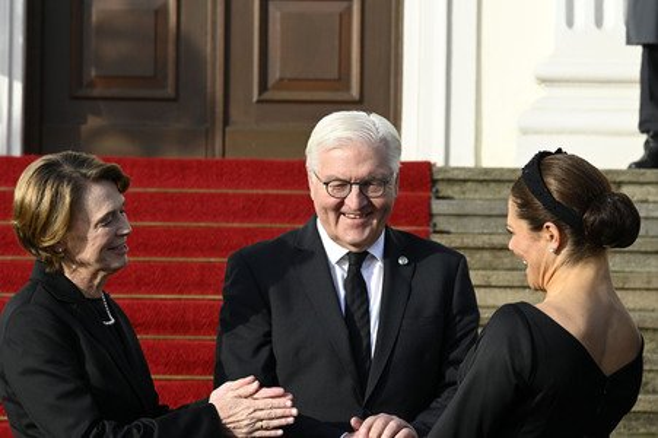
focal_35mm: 185
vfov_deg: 7.4
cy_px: 219
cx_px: 329
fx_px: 3379
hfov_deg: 11.1
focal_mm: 185
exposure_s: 1/800
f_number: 14
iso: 1600
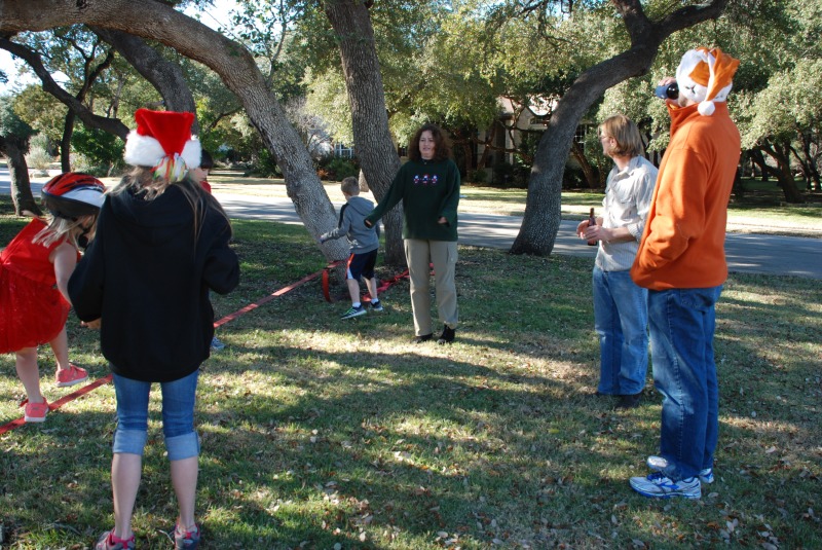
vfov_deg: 43.7
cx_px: 411
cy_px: 275
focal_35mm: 30
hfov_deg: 61.9
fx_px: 686
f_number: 5.6
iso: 200
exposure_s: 1/125
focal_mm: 20
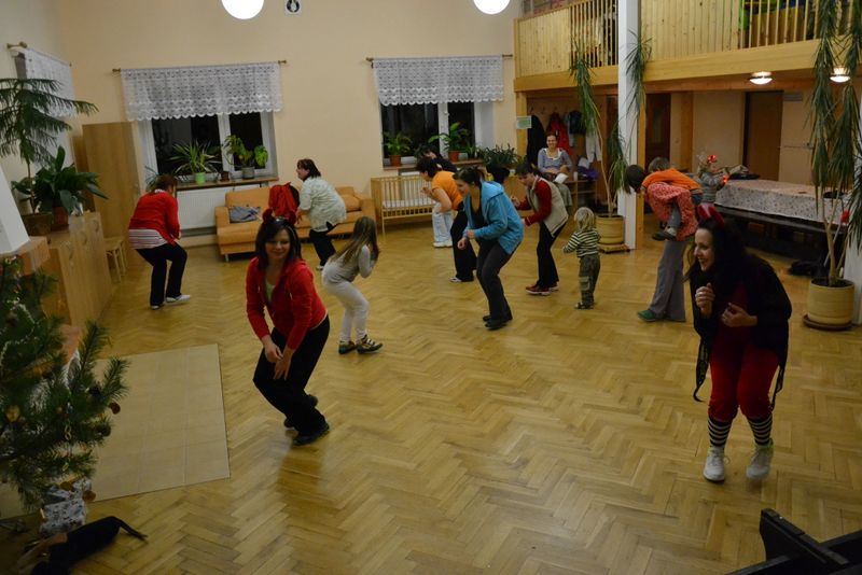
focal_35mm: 27
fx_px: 647
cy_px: 288
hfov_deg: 67.4
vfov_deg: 48.0
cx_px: 431
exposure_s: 1/200
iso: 3200
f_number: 3.5
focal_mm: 18
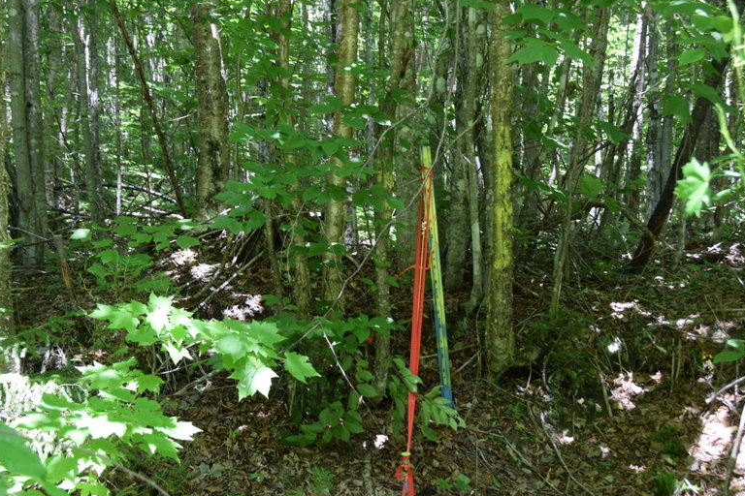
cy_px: 302
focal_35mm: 54
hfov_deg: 36.9
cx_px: 394
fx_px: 1117
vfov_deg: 25.0
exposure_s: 1/100
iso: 400
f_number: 5
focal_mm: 24
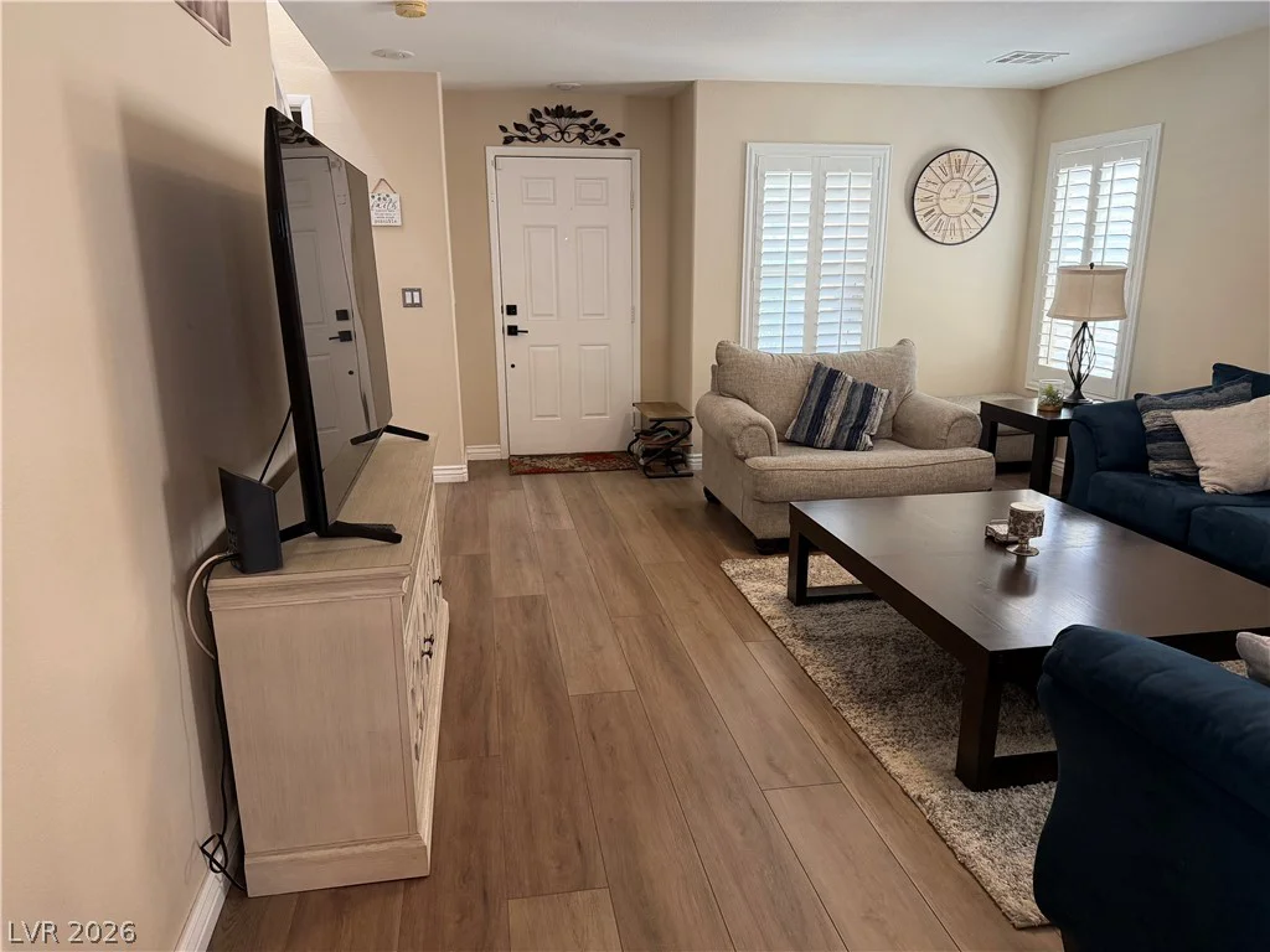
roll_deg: +0.1
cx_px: 635
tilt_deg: -14.4
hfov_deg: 71.6
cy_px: 476
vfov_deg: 56.8
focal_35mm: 24
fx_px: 881
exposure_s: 1/60
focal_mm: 6.76
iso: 250
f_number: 1.78
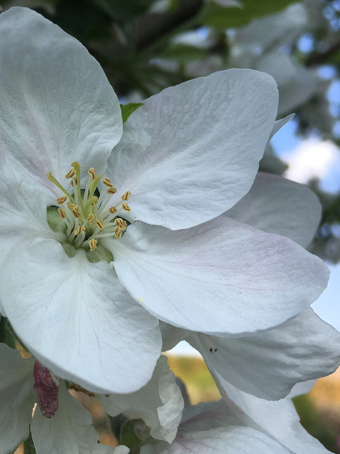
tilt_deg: +17.7
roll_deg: -1.3
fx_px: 576
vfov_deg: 42.9
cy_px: 207
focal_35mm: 44
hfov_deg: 31.0
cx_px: 20
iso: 25
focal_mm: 4.15
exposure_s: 1/578
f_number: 2.2
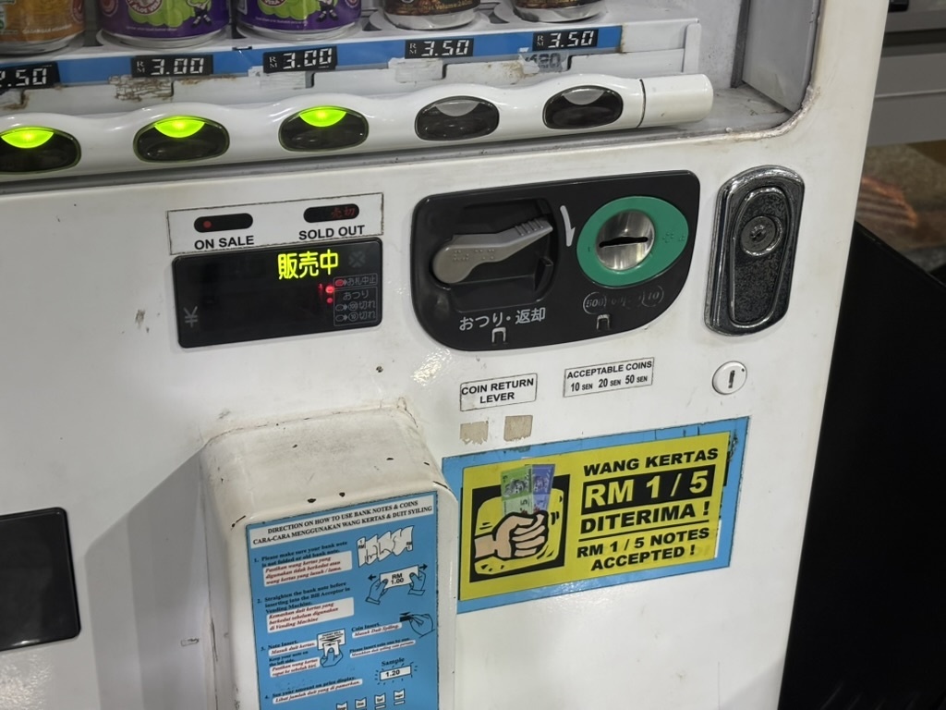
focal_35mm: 52
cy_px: 355
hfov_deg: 36.8
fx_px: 1421
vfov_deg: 28.0
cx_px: 473
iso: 250
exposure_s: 1/33
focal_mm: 5.96
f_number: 1.6
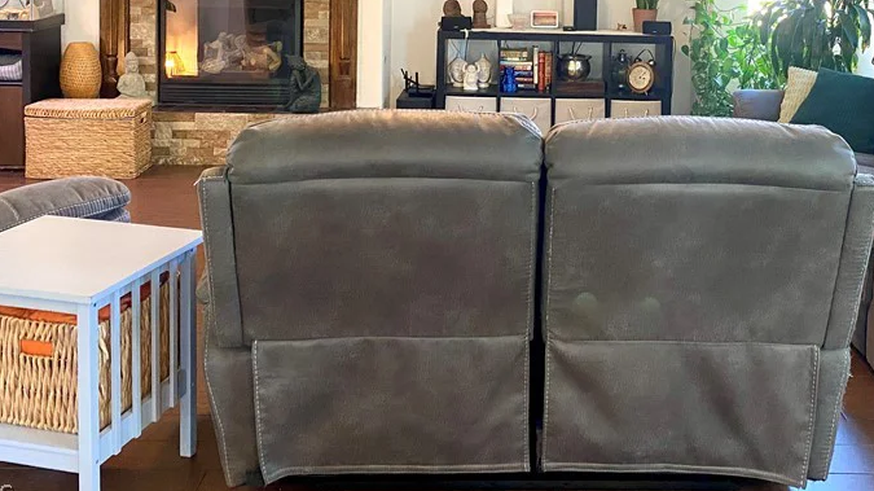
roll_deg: -1.2
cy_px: 19
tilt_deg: -5.7
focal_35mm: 43
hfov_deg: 47.0
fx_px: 996
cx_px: 536
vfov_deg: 26.4
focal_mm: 4.25
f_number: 1.8
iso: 250
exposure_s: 1/60
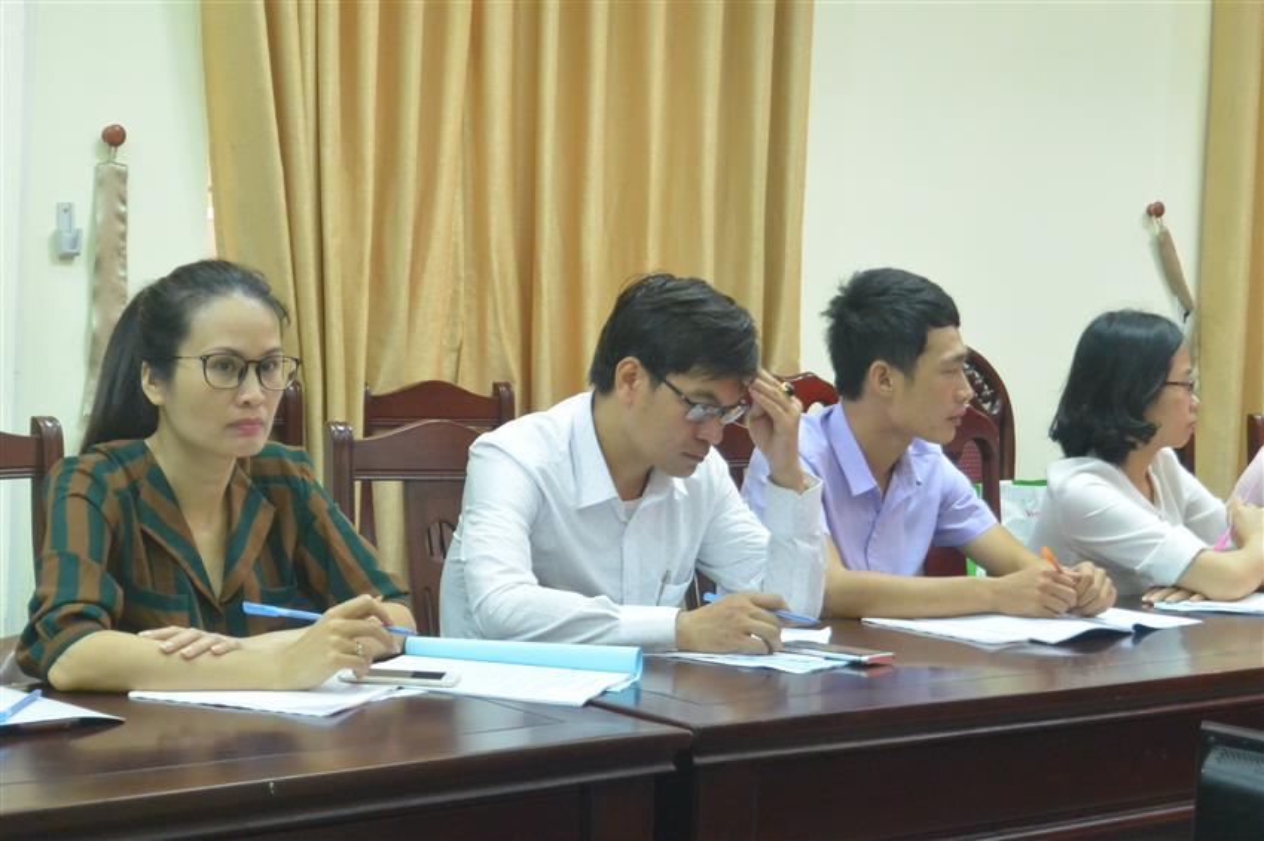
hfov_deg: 29.3
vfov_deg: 19.7
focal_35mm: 69
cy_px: 420
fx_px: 2422
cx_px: 632
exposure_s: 1/30
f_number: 5.3
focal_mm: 25.9
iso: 1250
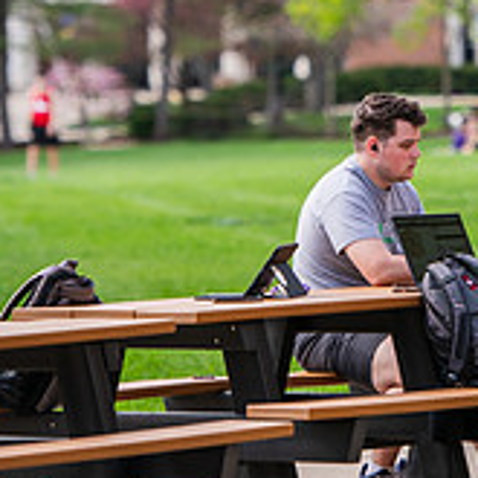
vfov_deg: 4.9
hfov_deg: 4.9
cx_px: 423
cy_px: 104
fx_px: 5624
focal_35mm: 360
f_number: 3.2
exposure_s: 1/320
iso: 125
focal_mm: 155
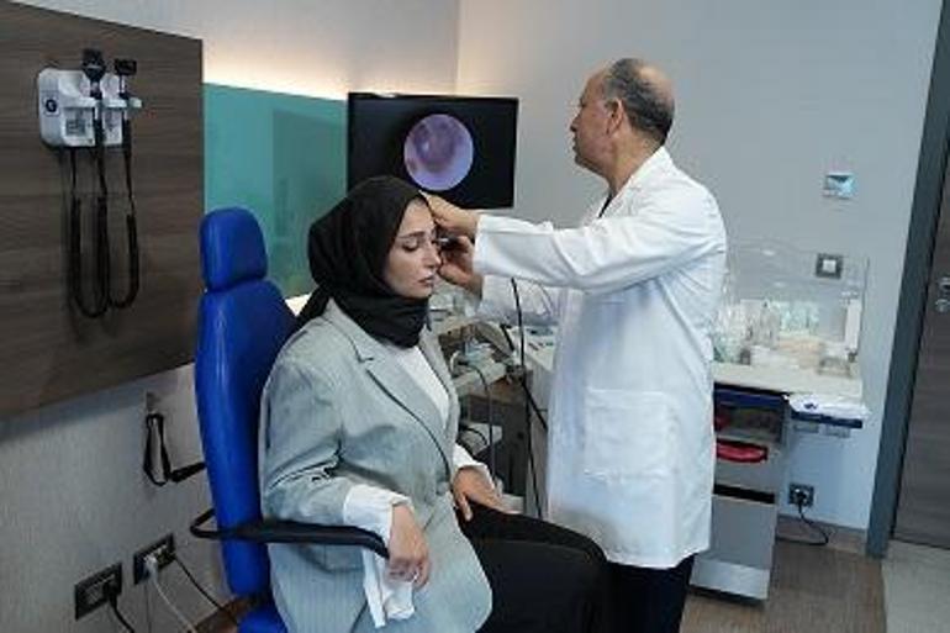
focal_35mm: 34
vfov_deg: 38.9
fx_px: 897
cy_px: 316
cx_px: 475
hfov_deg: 55.8
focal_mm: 34
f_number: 2.8
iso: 250
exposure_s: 1/80
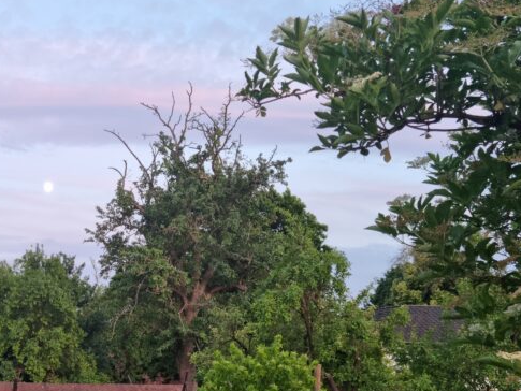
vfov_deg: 25.4
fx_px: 858
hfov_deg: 31.7
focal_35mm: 57
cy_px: 295
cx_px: 25
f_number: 2
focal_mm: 5.9
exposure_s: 1/50
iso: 100
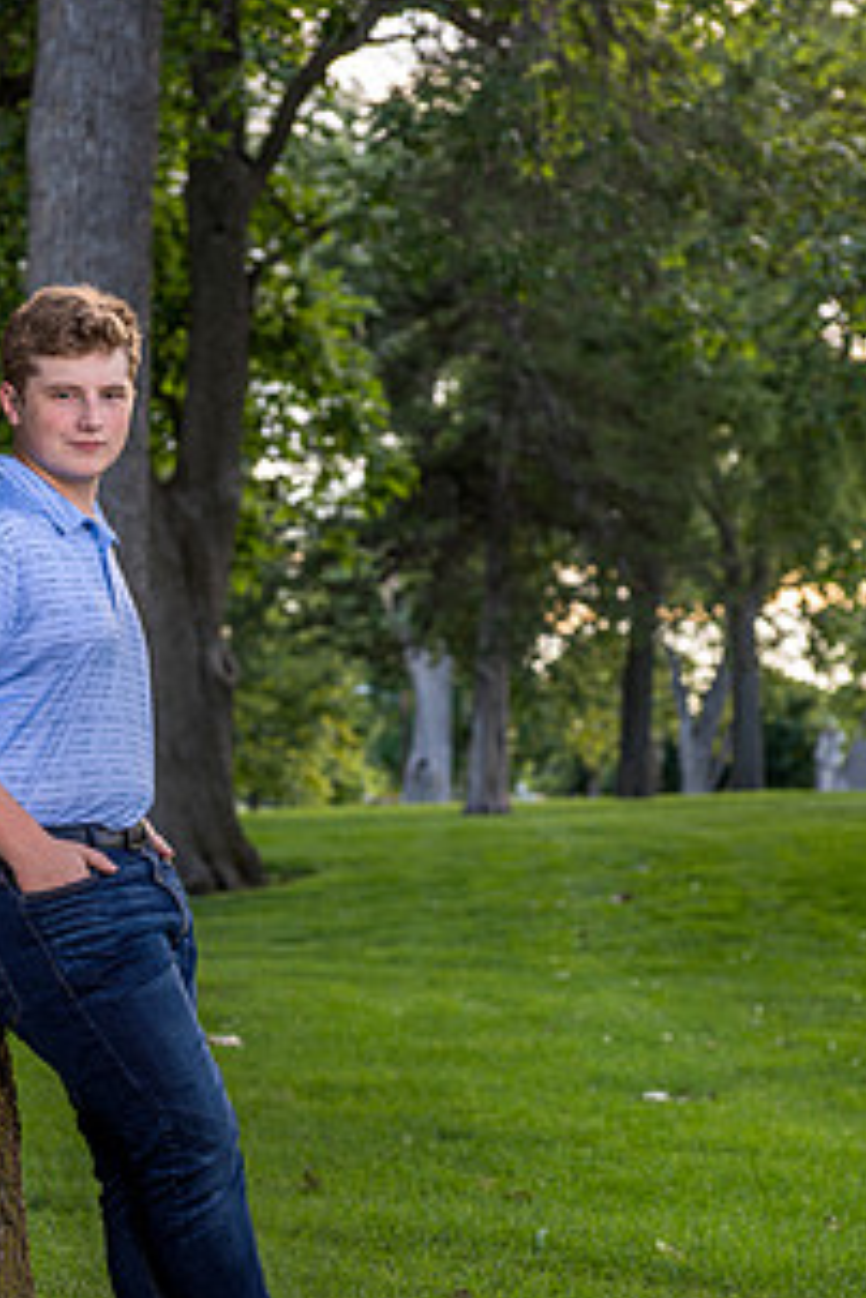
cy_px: 900
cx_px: 287
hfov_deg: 15.3
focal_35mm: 89
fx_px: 3211
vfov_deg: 22.7
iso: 250
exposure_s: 1/160
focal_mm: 60
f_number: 3.5
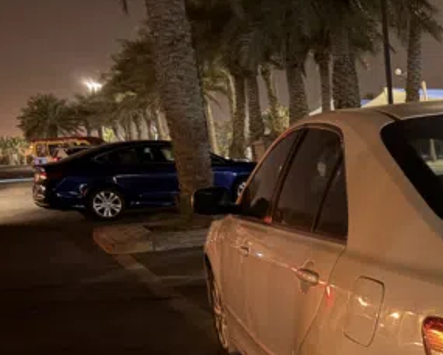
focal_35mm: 57
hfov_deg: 30.0
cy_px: 332
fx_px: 747
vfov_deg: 25.7
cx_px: 473
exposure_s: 1/10
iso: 640
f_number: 1.6
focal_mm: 5.96
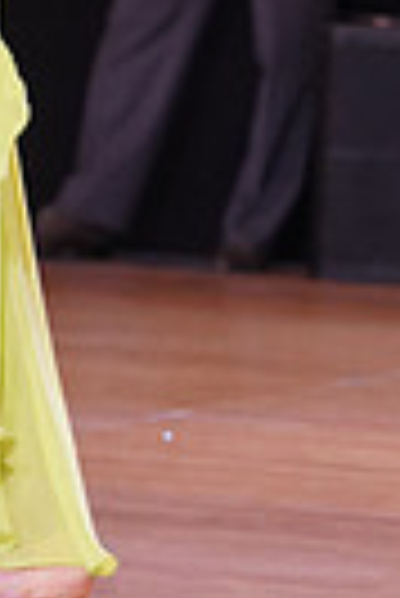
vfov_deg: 4.4
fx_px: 7630
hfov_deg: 3.0
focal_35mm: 459
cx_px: -267
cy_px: -396
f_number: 5
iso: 1250
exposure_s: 1/125
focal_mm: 105
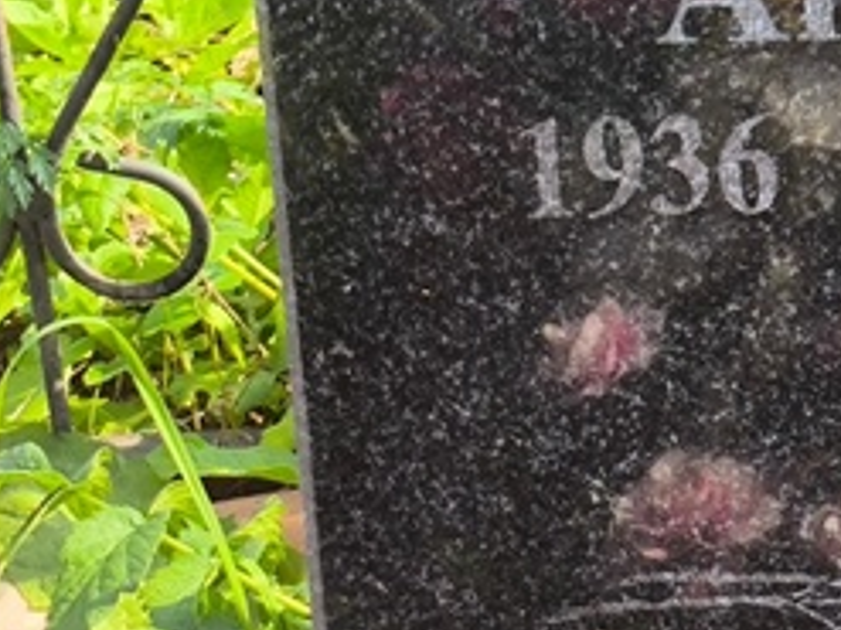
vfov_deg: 9.0
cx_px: 1074
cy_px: -146
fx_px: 3934
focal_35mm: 162
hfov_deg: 11.9
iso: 50
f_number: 1.7
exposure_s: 1/411
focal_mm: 4.71
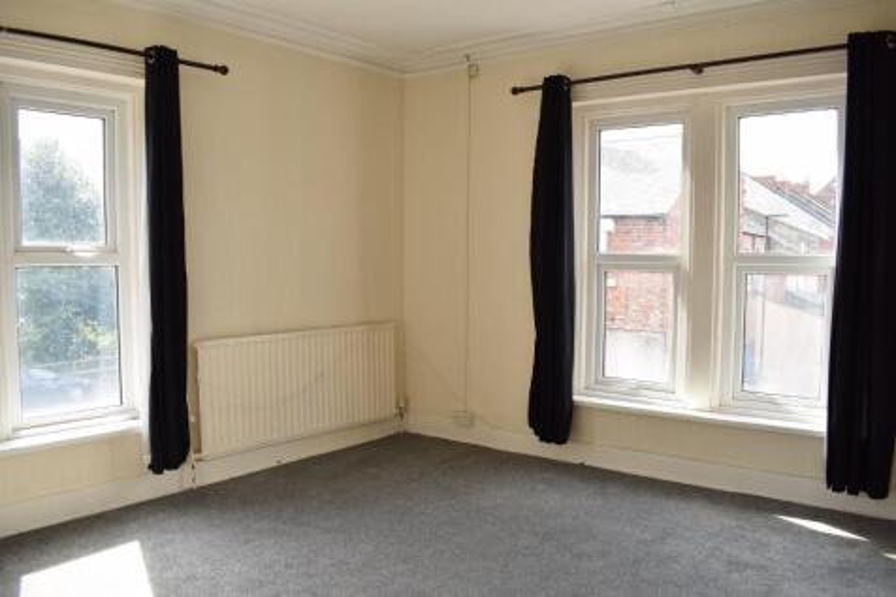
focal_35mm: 27
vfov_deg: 47.9
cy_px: 298
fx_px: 672
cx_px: 448
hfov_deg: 67.4
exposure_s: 1/160
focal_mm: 18
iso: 400
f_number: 6.3
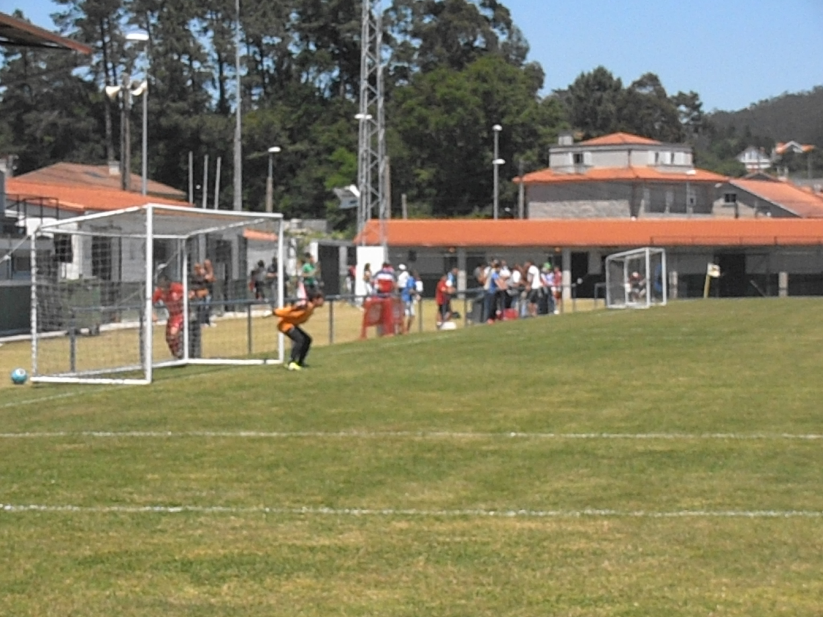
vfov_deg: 13.3
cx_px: 412
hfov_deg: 17.7
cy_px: 308
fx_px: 2639
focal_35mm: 111
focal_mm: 19.64
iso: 400
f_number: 14
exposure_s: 1/400
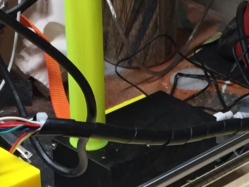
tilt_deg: -39.4
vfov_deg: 9.4
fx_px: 1079
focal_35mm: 150
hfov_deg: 13.0
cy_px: 334
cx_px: 254
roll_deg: -1.6
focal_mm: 4.15
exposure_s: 1/30
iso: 32
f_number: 2.2
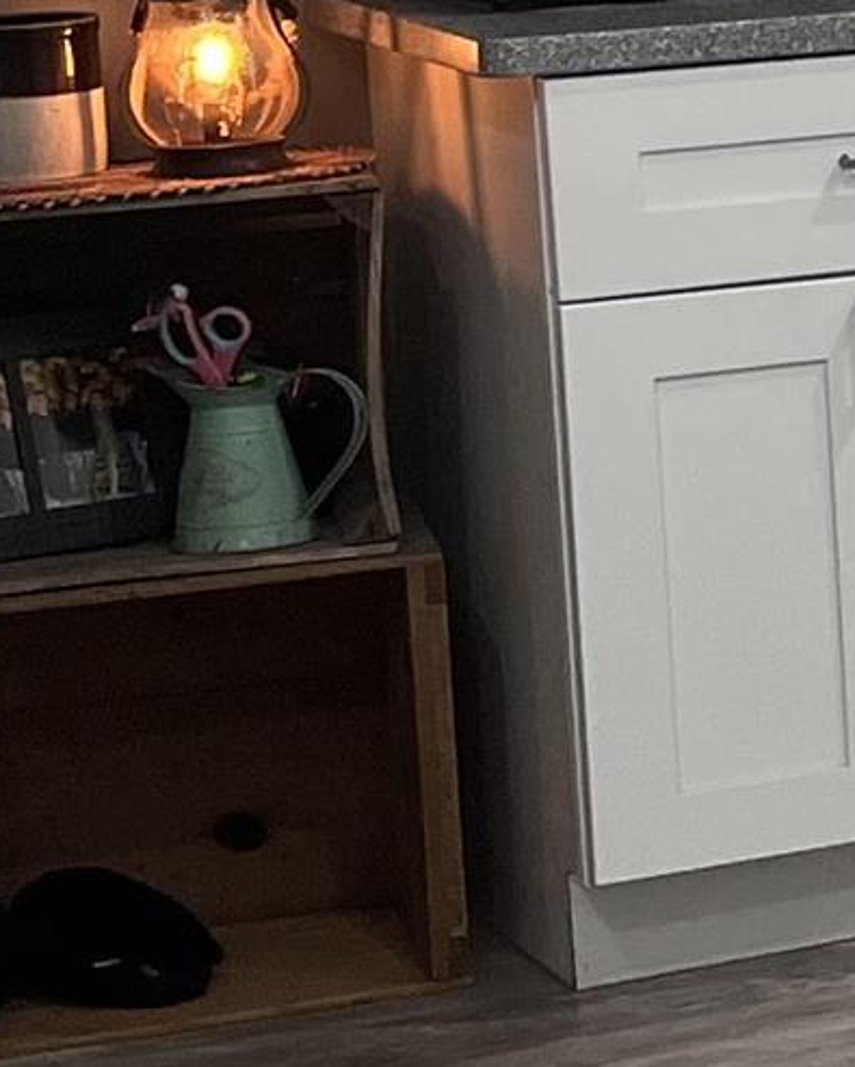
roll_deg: +0.1
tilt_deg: -7.4
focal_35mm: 158
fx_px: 4993
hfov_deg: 7.5
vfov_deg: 12.1
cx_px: 3195
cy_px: 17
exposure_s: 1/120
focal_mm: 5.1
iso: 80
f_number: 1.6
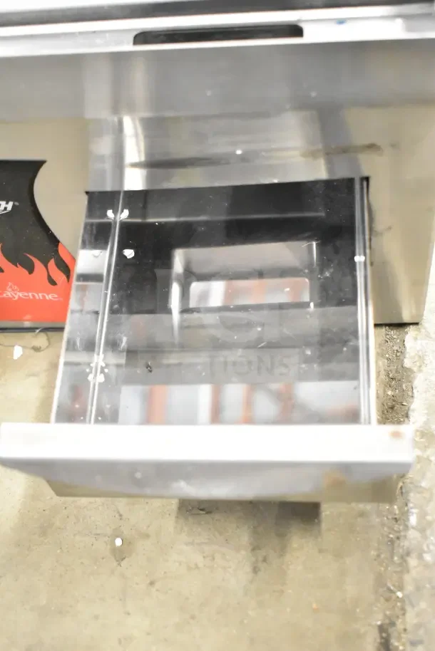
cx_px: 218
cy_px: 326
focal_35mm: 51
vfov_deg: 38.9
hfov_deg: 26.5
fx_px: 924
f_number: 4.5
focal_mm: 34
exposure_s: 1/50
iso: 12800
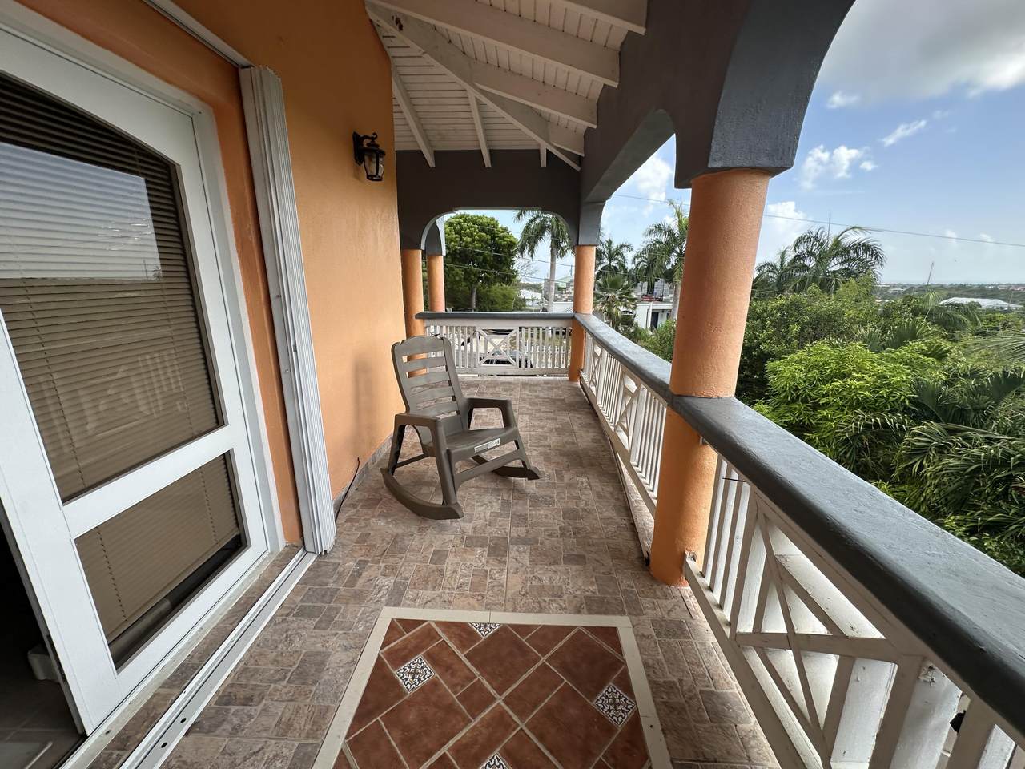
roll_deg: +1.1
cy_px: 384
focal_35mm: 14
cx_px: 512
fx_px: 415
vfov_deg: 85.7
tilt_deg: -15.0
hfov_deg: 102.1
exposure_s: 1/394
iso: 40
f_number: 2.2
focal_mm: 2.22
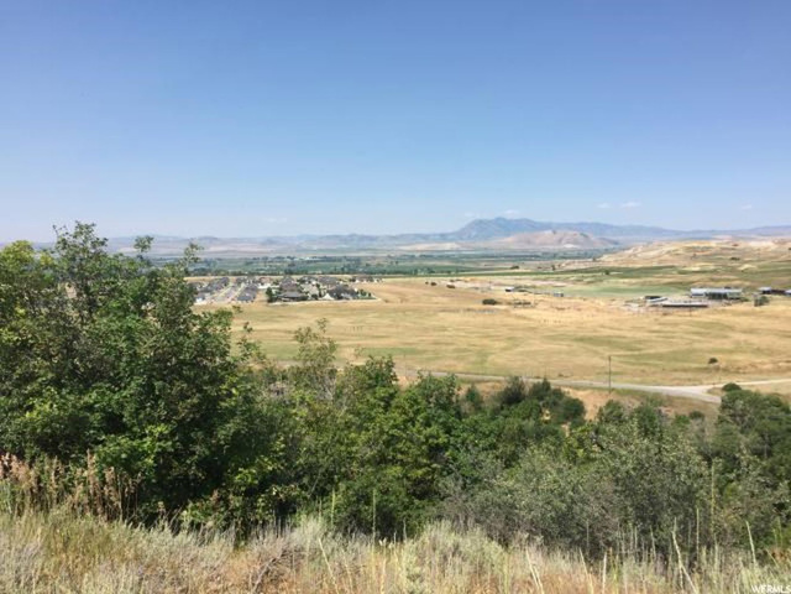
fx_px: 663
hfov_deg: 61.7
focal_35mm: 29
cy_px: 297
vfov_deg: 48.2
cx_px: 396
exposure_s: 1/2083
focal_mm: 4.15
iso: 32
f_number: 2.2
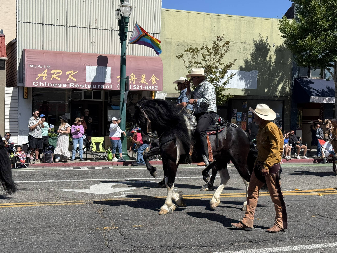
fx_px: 467
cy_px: 126
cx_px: 168
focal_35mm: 48
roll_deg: -1.3
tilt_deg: -0.7
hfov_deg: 39.7
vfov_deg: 30.3
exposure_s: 1/4878
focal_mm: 6.76
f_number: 1.78
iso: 64
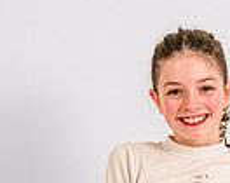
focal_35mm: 194
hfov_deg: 9.9
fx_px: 1318
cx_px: 223
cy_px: 171
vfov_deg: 7.9
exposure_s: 1/160
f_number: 3.5
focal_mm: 47
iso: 1000
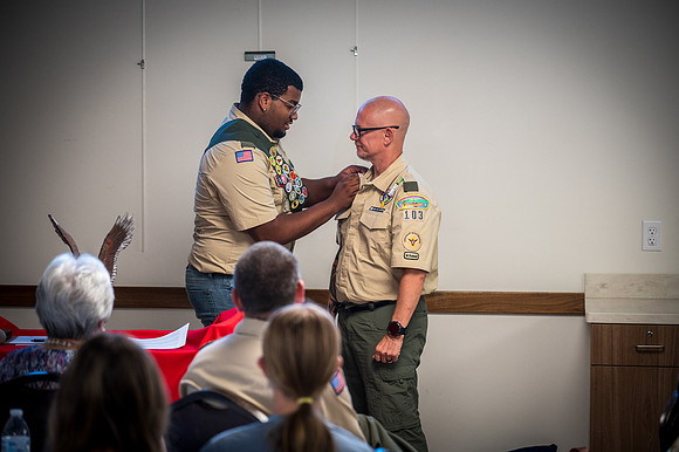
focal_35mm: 120
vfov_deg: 11.4
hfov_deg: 17.1
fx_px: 2262
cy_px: 226
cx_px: 340
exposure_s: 1/125
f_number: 4
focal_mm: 120
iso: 2500
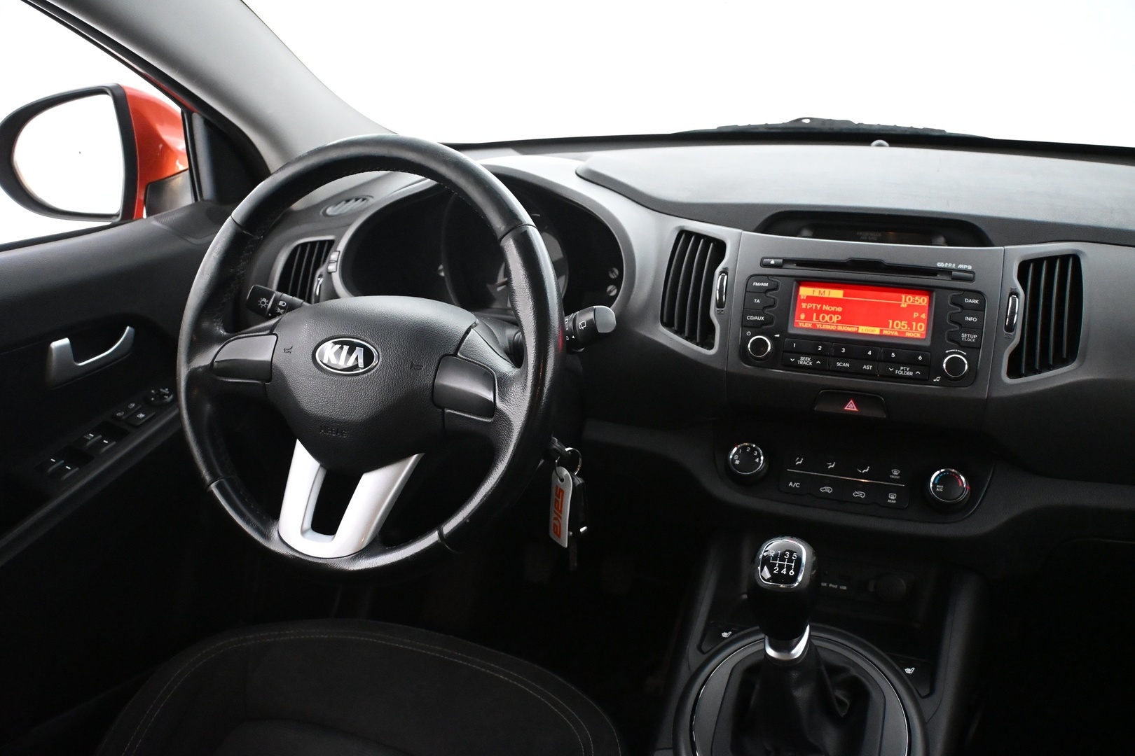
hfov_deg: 43.0
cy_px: 378
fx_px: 1442
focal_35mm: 46
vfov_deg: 29.4
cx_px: 568
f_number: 4.8
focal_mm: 30.5
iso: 5600
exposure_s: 1/60
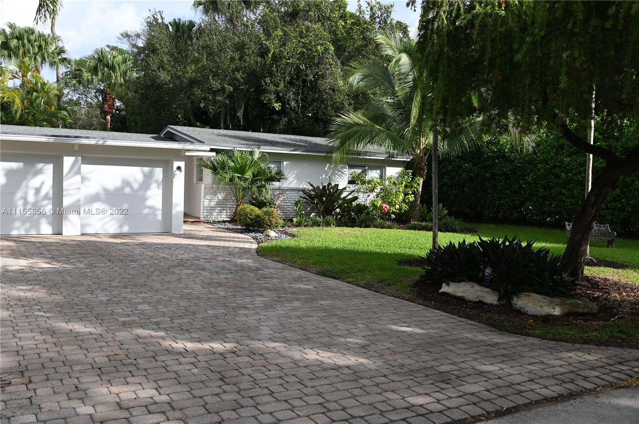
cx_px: 320
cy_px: 212
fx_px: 567
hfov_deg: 58.8
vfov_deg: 41.0
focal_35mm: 32
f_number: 5.6
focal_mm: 32
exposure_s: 1/250
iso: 100
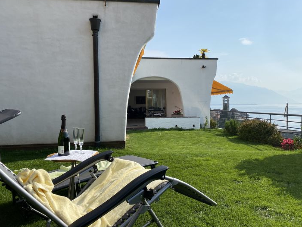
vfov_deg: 49.7
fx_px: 244
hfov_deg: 63.4
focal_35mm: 28
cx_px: 155
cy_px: 109
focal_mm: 4.25
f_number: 1.8
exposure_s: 1/4444
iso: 32
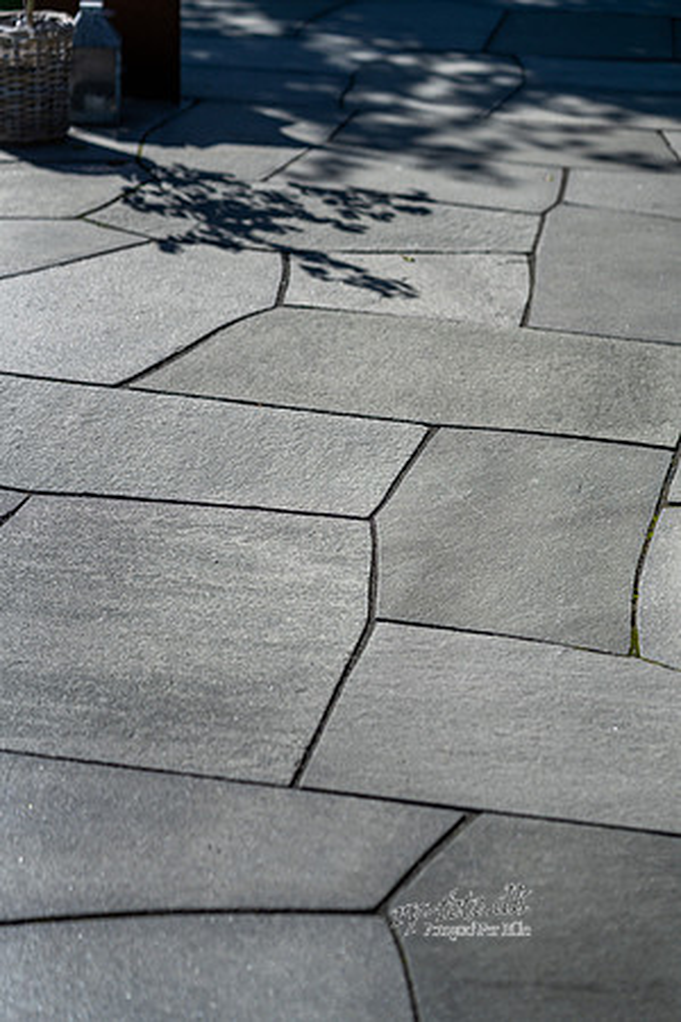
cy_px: 511
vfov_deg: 23.9
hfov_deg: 16.1
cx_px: 340
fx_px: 2412
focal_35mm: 85
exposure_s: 1/8000
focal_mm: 85
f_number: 2.5
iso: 125
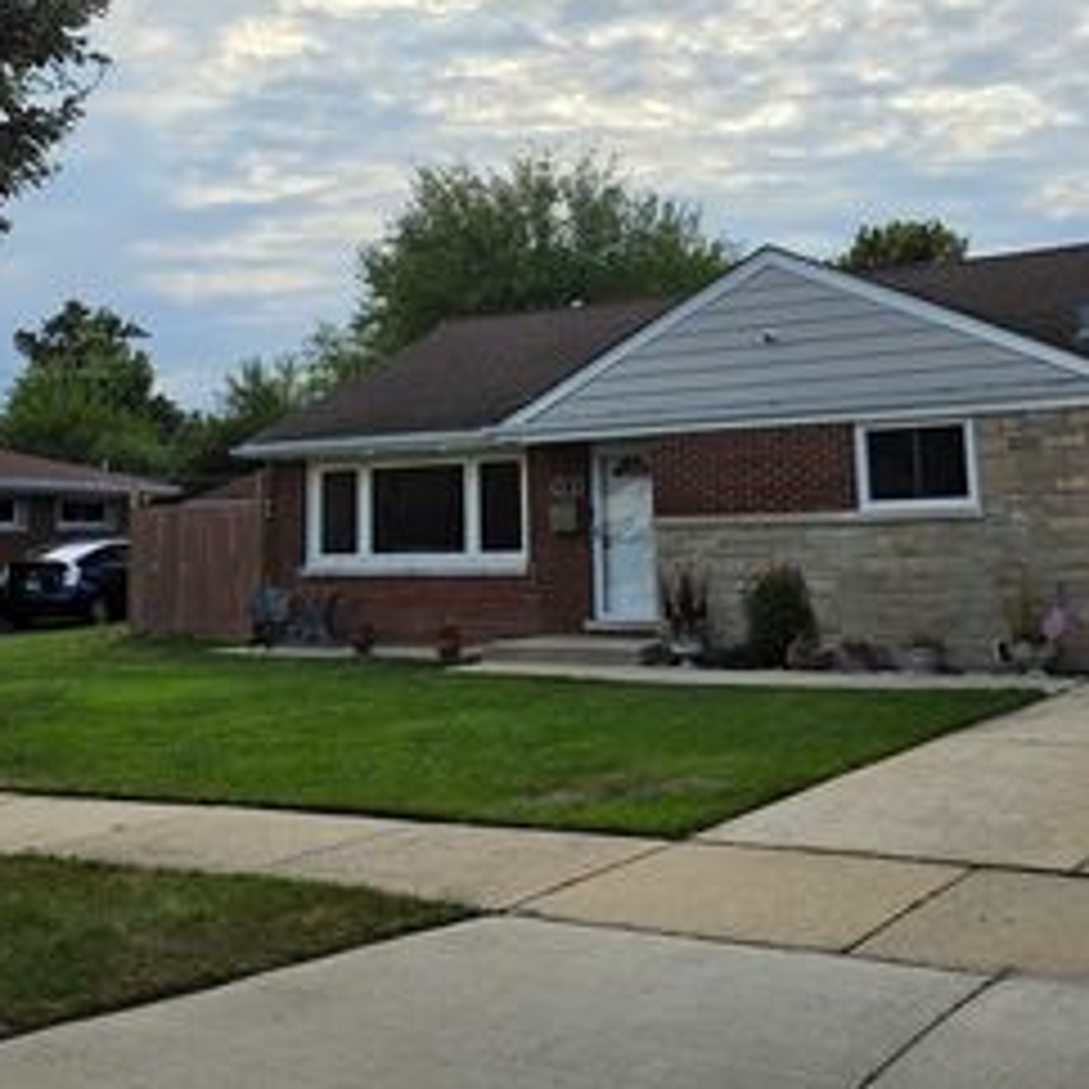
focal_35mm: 42
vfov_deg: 39.3
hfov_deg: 40.0
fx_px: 1495
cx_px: 562
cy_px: 326
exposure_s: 1/7939
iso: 25
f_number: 1.4
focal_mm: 6.5
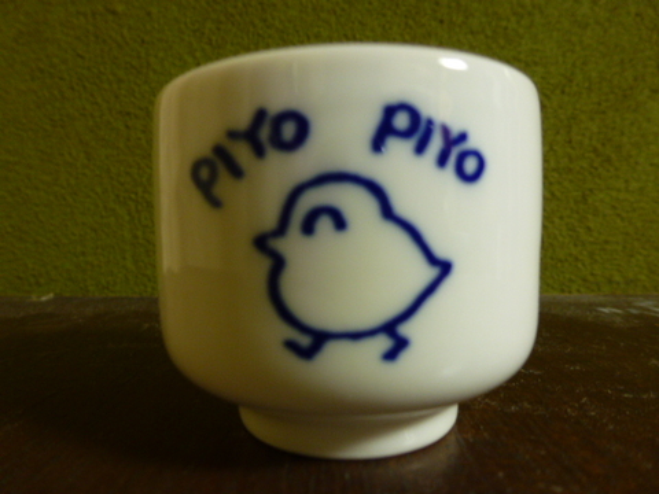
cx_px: 330
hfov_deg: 71.6
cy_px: 247
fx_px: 457
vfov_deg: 56.8
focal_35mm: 24
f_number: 3.3
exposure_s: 1/5
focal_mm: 4.3
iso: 200
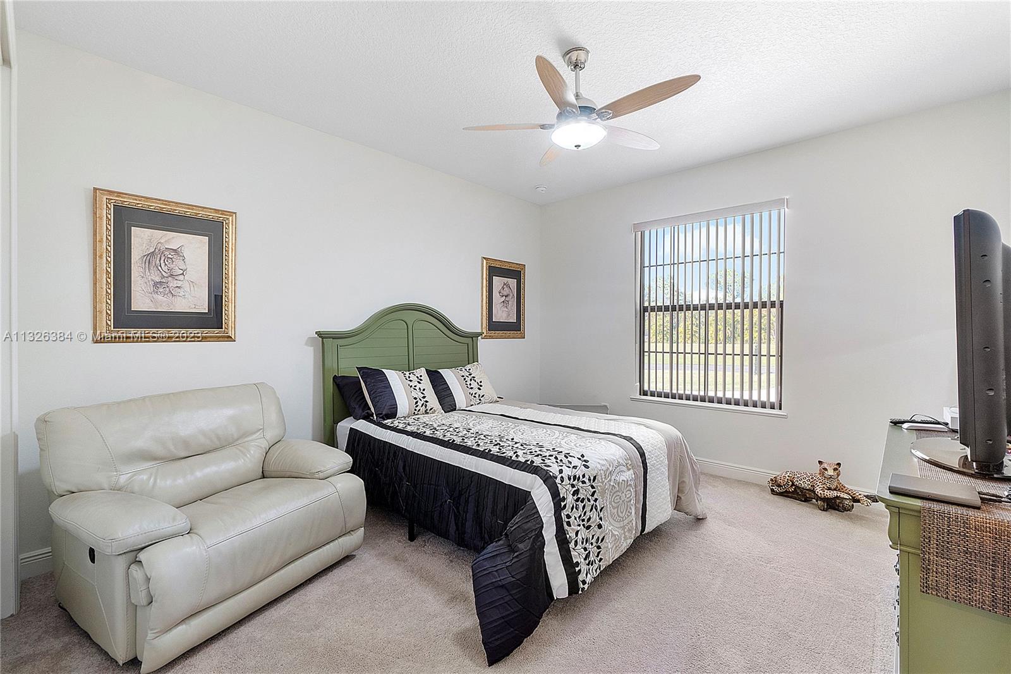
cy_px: 337
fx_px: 421
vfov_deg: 77.3
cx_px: 506
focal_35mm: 15
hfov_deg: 100.4
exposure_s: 1/4
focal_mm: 10
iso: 160
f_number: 11
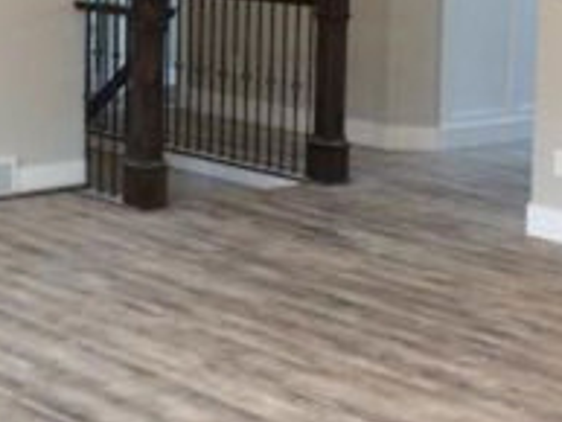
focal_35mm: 106
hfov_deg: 18.3
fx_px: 1722
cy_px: 15
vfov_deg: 13.8
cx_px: 82
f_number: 2.4
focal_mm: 3.3
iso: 40
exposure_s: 1/24
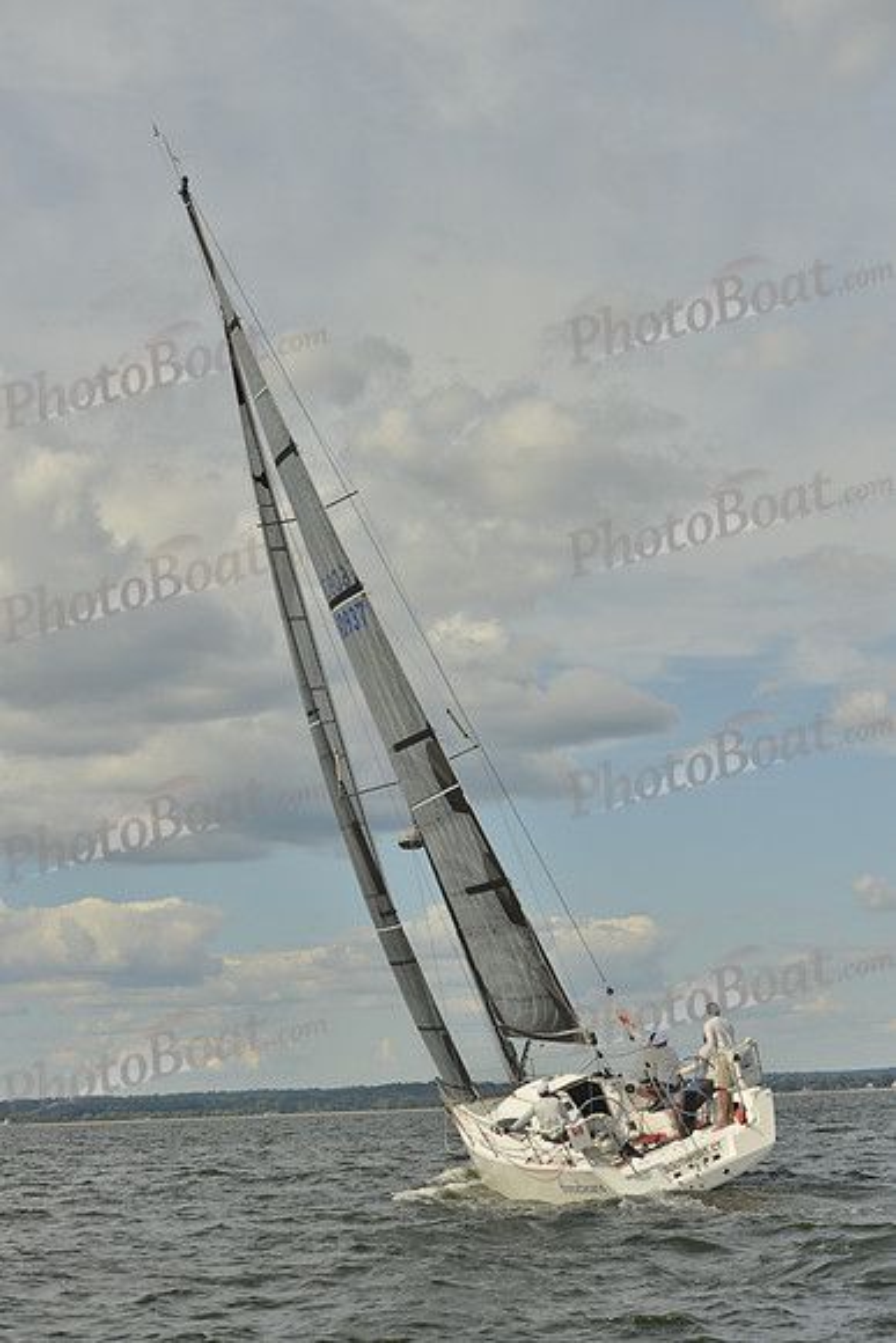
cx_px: 448
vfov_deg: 28.8
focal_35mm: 70
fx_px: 2612
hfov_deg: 19.5
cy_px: 672
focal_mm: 70
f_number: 8
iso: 200
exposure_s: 1/1000
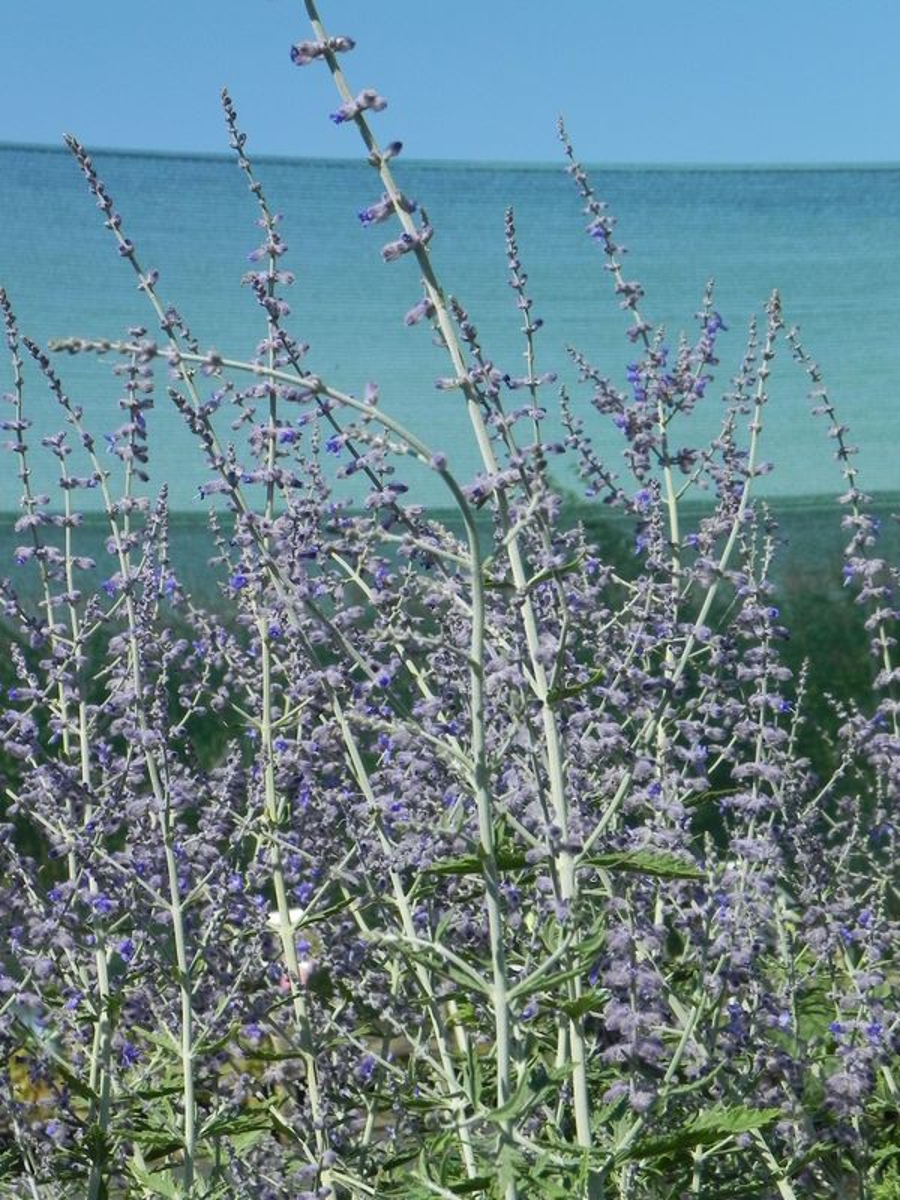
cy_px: 600
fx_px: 3293
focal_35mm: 95
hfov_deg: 15.6
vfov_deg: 20.7
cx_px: 450
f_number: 7.1
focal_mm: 16.9
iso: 160
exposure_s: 1/500
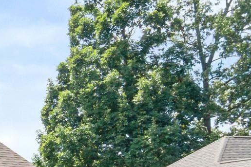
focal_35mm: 131
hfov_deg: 12.6
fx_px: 913
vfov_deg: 10.1
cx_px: -331
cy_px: 259
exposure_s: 1/80
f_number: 9
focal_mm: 18
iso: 250
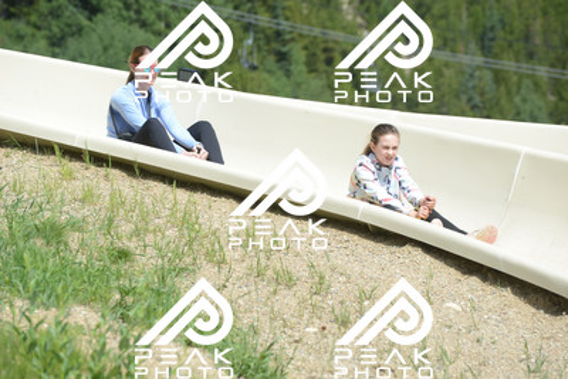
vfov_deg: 7.0
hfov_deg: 10.5
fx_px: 3078
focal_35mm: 195
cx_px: 284
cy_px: 190
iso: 200
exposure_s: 1/640
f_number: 6.3
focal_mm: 195
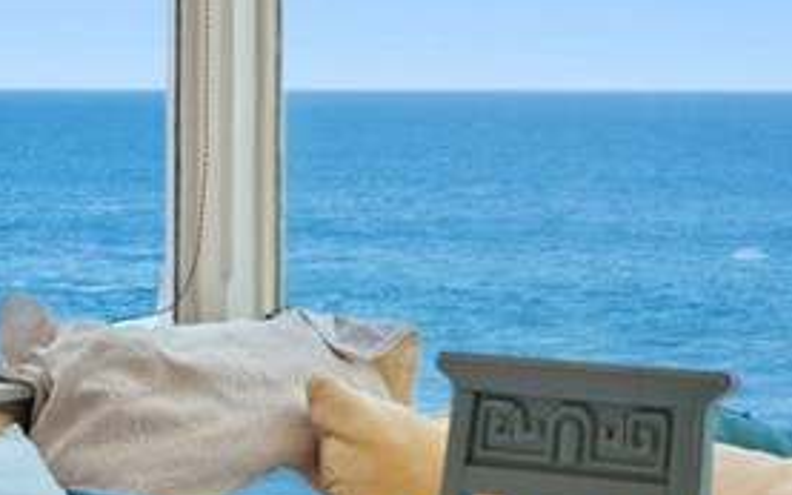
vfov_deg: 11.5
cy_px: 92
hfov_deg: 18.0
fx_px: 2439
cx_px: 769
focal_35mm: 113
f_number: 8
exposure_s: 1/60
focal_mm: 30
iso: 200
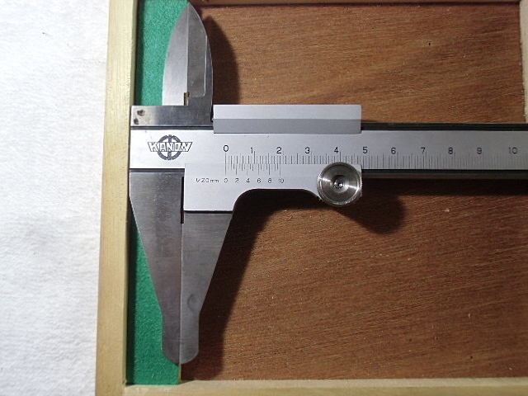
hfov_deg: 46.8
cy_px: 198
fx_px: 610
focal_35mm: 40
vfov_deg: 36.0
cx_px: 264
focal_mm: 7.15
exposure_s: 1/100
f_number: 4
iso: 400
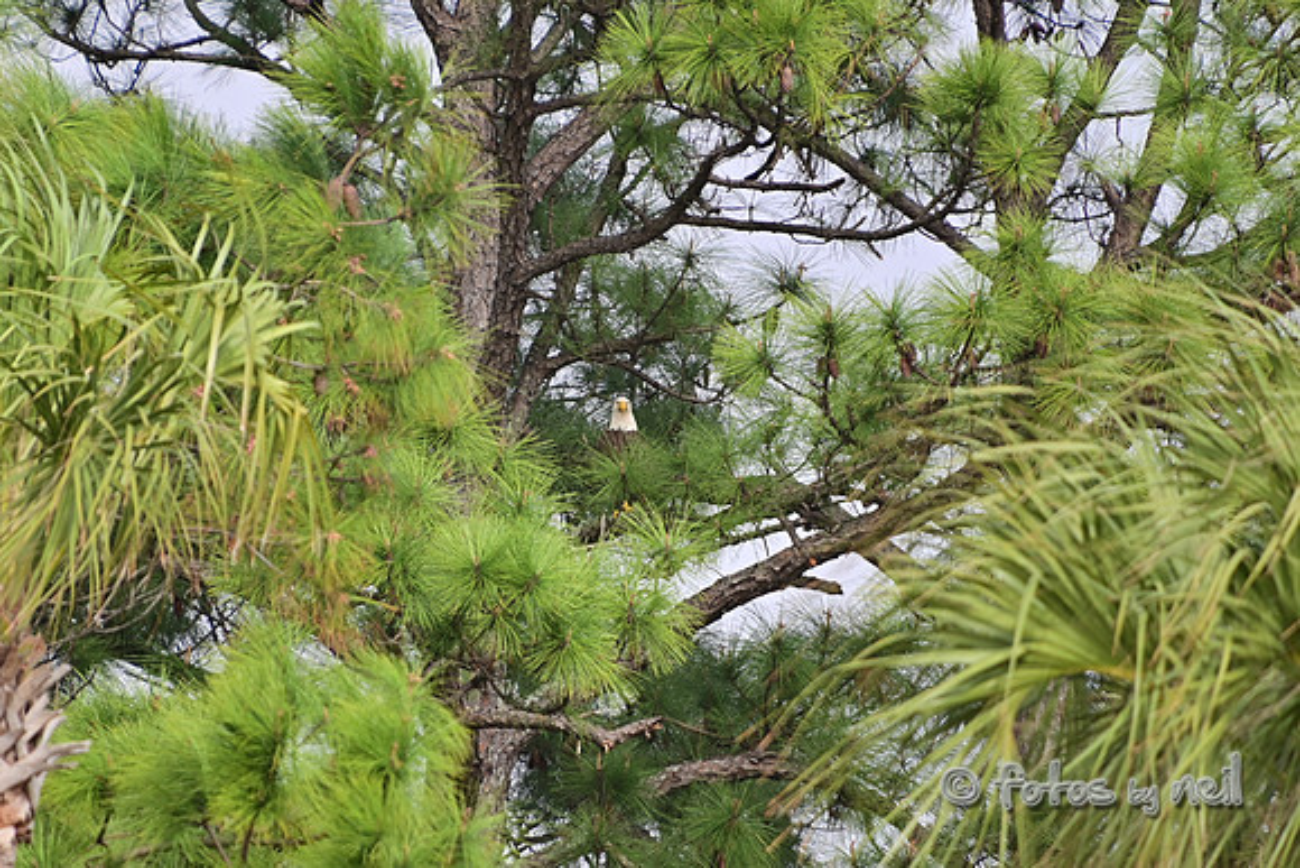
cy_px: 434
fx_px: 16253
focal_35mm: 450
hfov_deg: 4.6
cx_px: 650
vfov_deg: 3.1
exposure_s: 1/640
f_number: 6.3
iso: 200
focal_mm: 300
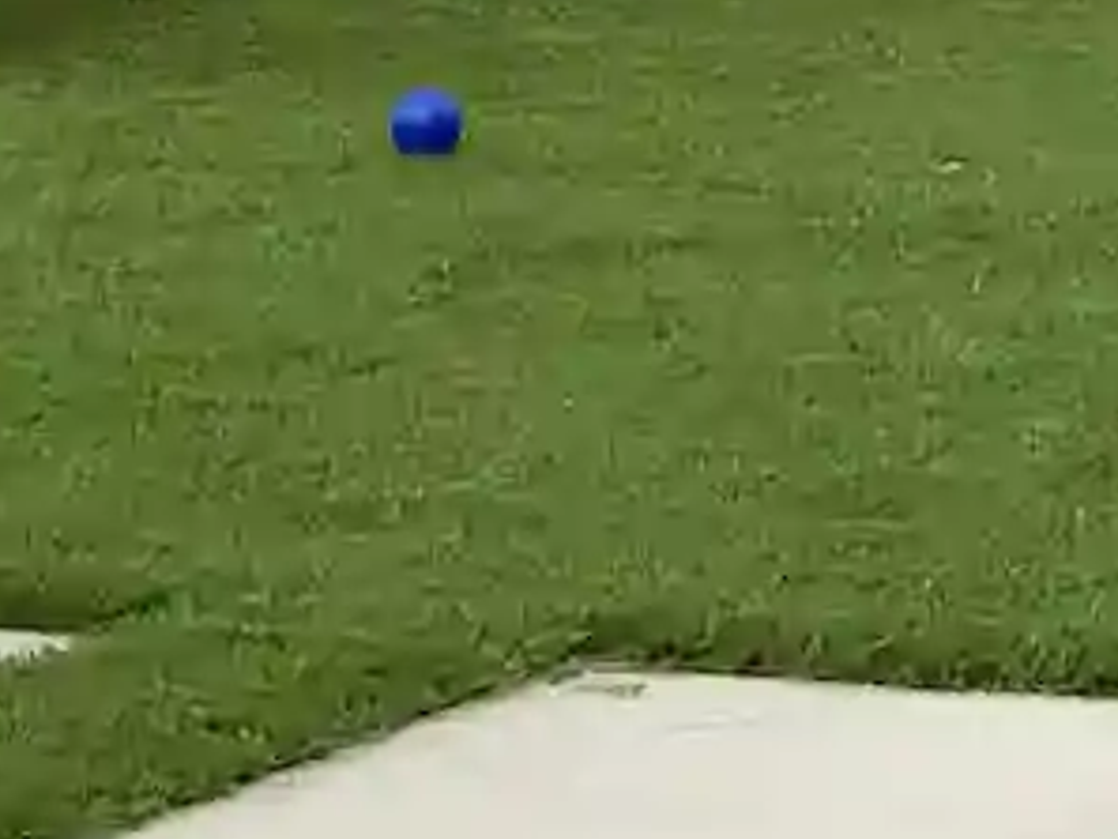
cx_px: -11
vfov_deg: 5.3
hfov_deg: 7.0
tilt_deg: -1.1
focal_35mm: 280
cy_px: -252
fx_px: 9047
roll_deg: +0.9
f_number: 2.4
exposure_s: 1/444
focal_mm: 6
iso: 16
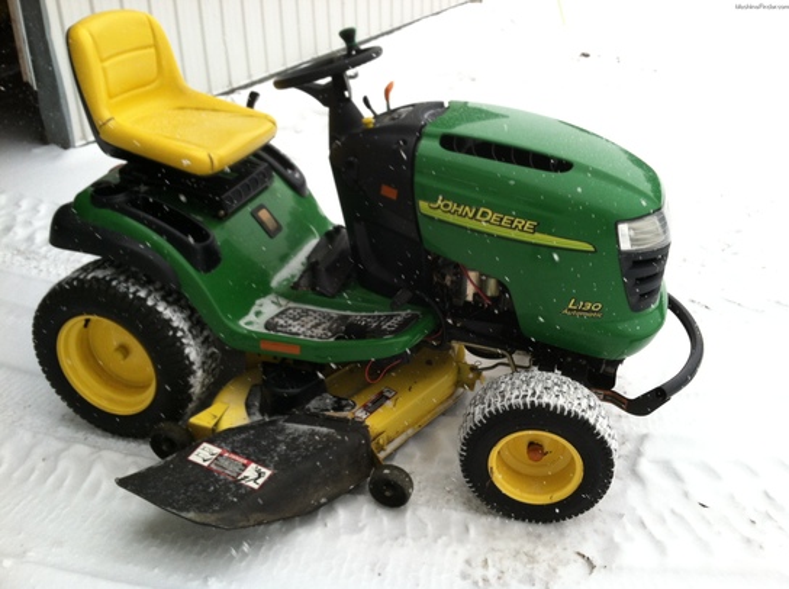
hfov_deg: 52.7
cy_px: 294
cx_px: 394
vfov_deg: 40.6
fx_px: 796
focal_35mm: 35
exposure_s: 1/435
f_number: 2.8
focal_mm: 3.85
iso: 80
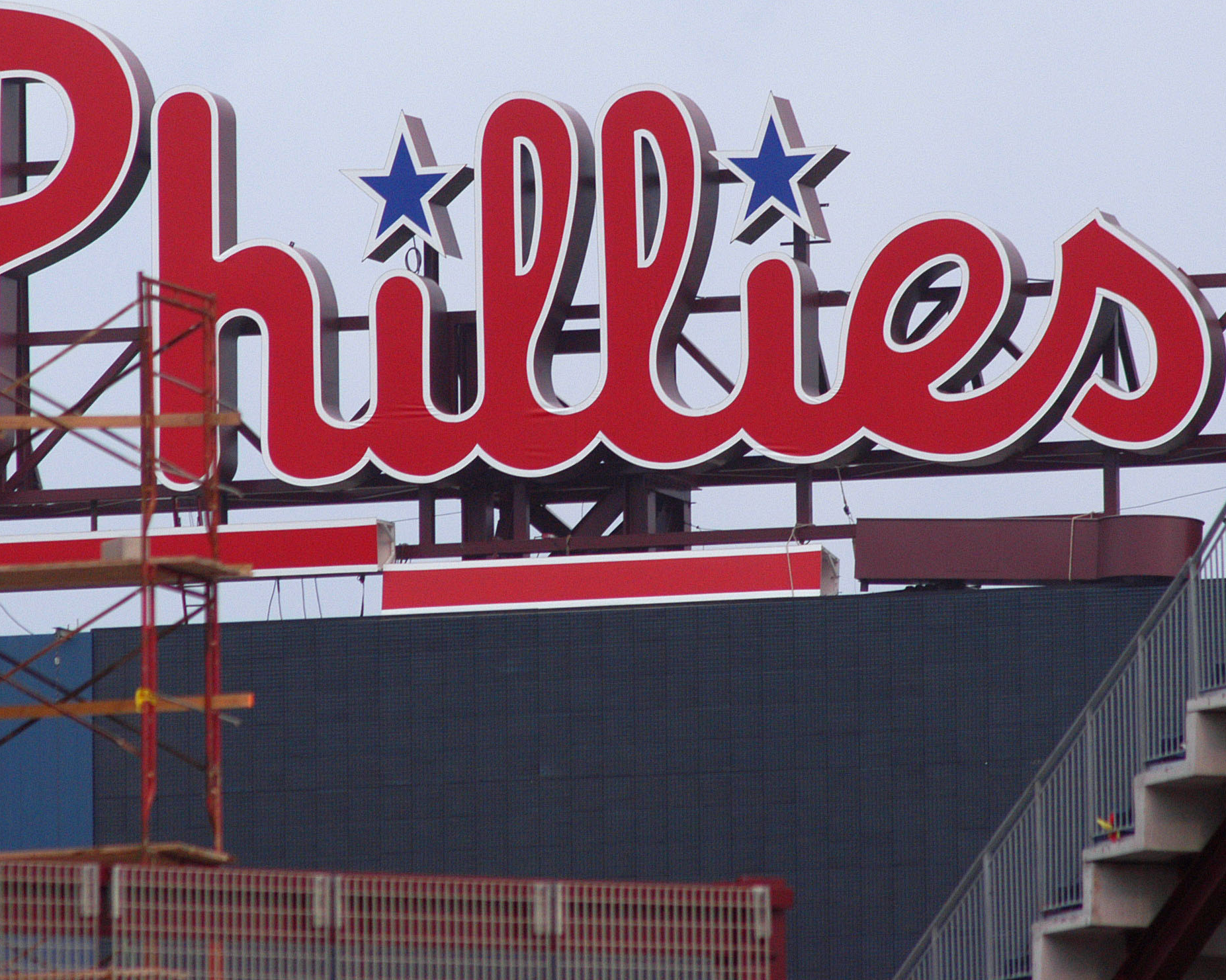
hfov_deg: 2.8
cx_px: 618
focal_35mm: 685
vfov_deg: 2.3
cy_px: 329
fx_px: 24853
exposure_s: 1/1000
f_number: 5.6
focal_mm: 300
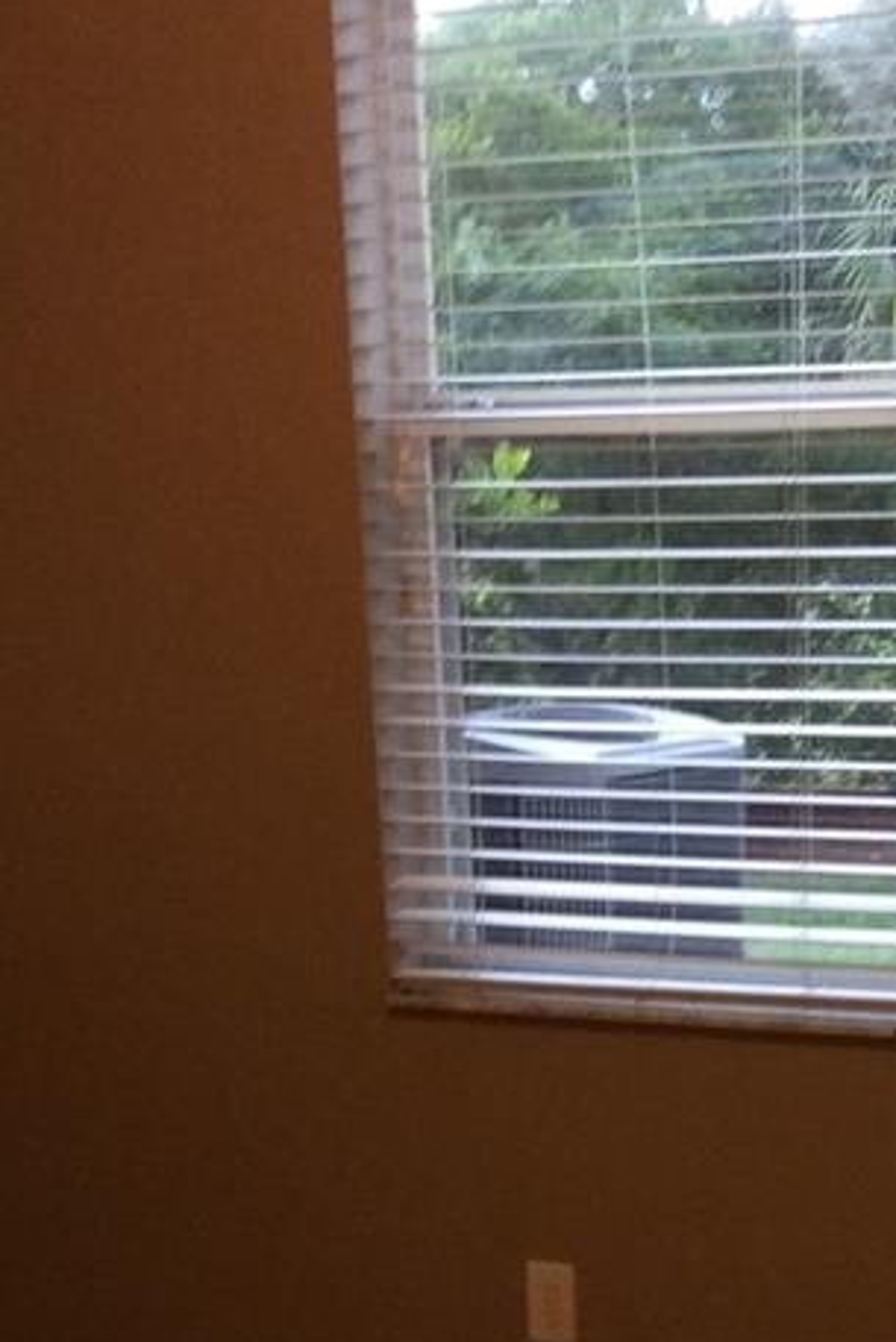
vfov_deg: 21.7
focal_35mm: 90
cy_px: 1401
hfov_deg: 15.1
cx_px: 776
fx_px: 3357
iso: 64
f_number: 2.4
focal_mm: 3.3
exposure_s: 1/24
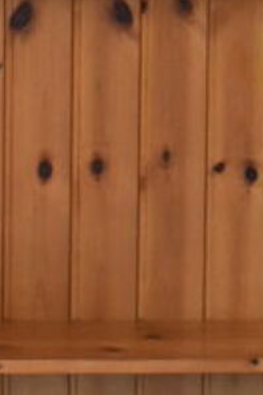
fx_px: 2584
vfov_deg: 8.6
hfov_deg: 5.8
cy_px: -138
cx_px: -17
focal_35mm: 236
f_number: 4.2
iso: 3200
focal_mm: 31
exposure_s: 1/250
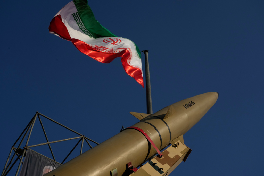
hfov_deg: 36.9
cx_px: 132
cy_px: 88
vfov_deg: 25.0
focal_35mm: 54
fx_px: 396
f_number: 16
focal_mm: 54
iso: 640
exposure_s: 1/800
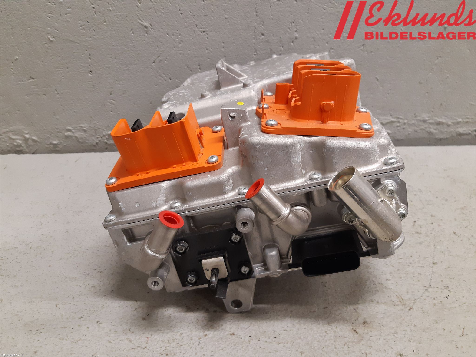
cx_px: 238
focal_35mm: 26
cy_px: 178
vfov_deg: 53.1
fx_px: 358
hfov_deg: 67.3
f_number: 1.7
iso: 200
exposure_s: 1/50
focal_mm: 3.93
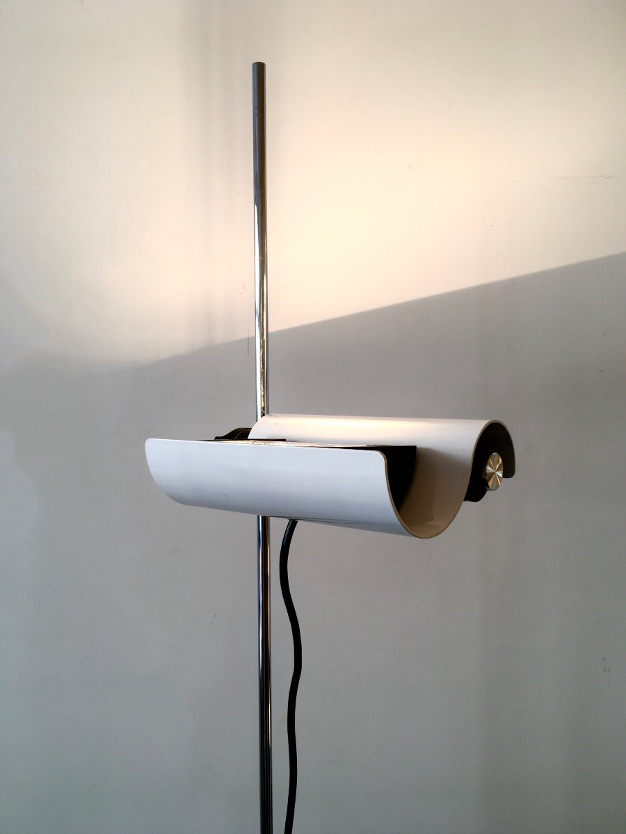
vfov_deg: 61.7
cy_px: 417
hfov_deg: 48.2
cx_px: 313
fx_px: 699
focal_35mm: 29
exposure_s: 1/100
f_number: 2.2
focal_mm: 4.15
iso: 32
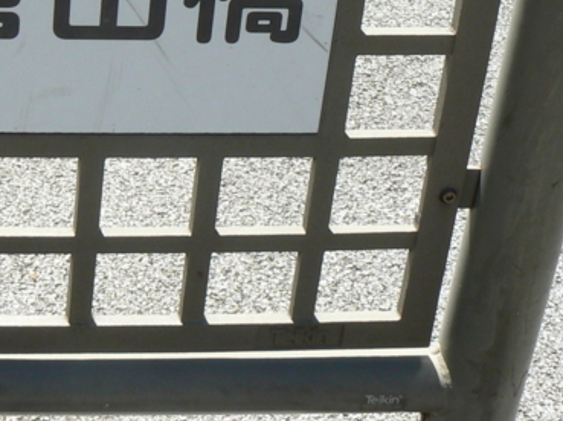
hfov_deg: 19.3
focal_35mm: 100
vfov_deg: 14.3
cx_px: 46
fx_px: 1625
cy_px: -102
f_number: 5.6
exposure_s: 1/250
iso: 80
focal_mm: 6
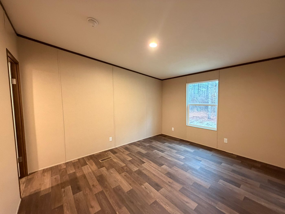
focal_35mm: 14
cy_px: 107
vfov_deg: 85.7
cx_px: 142
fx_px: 115
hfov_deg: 102.1
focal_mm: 2.22
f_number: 2.2
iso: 500
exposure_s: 1/60
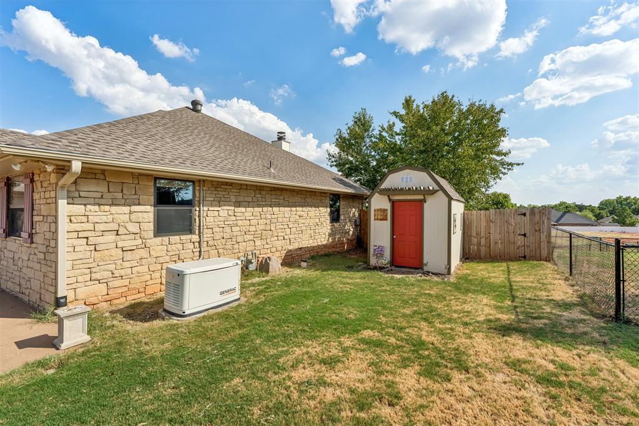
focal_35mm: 16
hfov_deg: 96.7
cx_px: 320
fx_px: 284
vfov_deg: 73.7
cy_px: 213
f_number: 8
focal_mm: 16
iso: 200
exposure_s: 1/1250
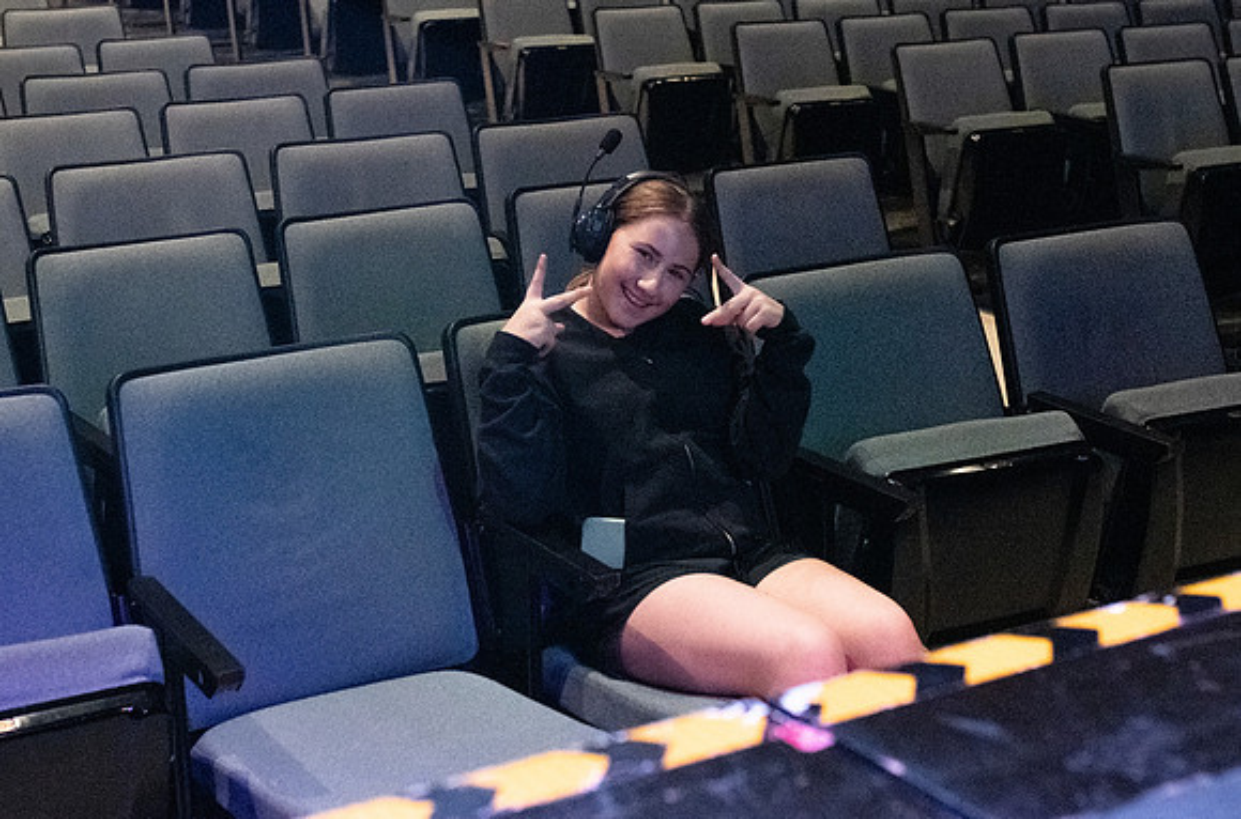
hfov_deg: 33.5
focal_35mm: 60
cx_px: 522
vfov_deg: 22.5
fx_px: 2054
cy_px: 271
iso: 2000
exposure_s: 1/500
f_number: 3.2
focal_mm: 35
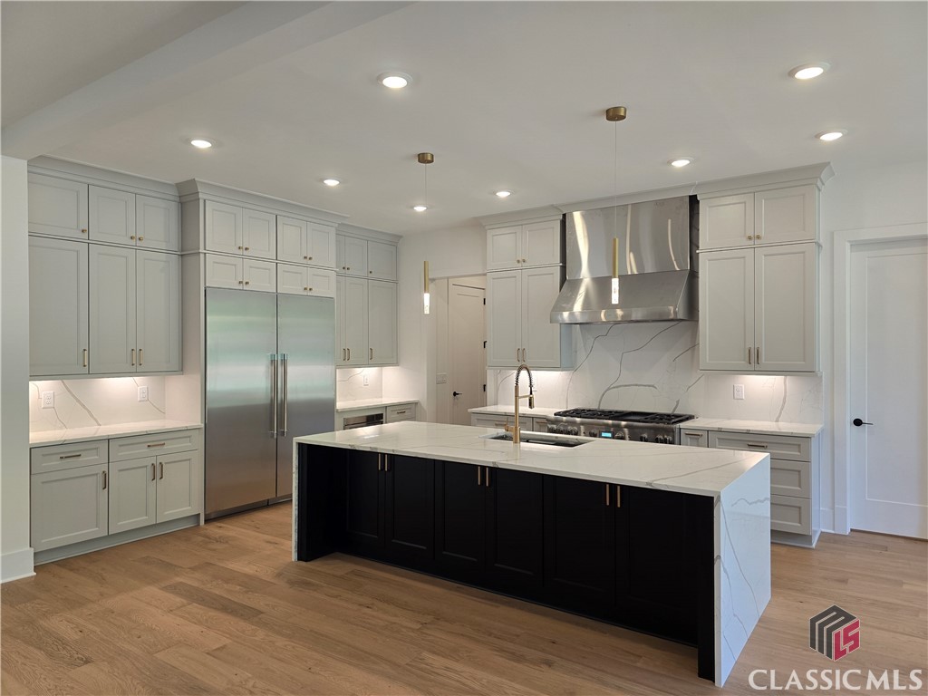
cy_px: 348
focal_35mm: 23
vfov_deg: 58.9
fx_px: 617
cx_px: 464
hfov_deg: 73.9
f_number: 1.7
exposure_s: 1/120
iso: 100
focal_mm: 6.3
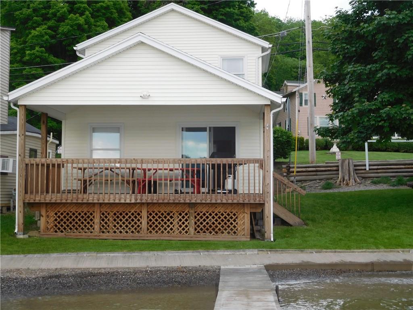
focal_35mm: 55
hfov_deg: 34.9
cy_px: 155
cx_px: 206
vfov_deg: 26.6
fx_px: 656
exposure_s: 1/200
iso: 125
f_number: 4.2
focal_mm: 9.8
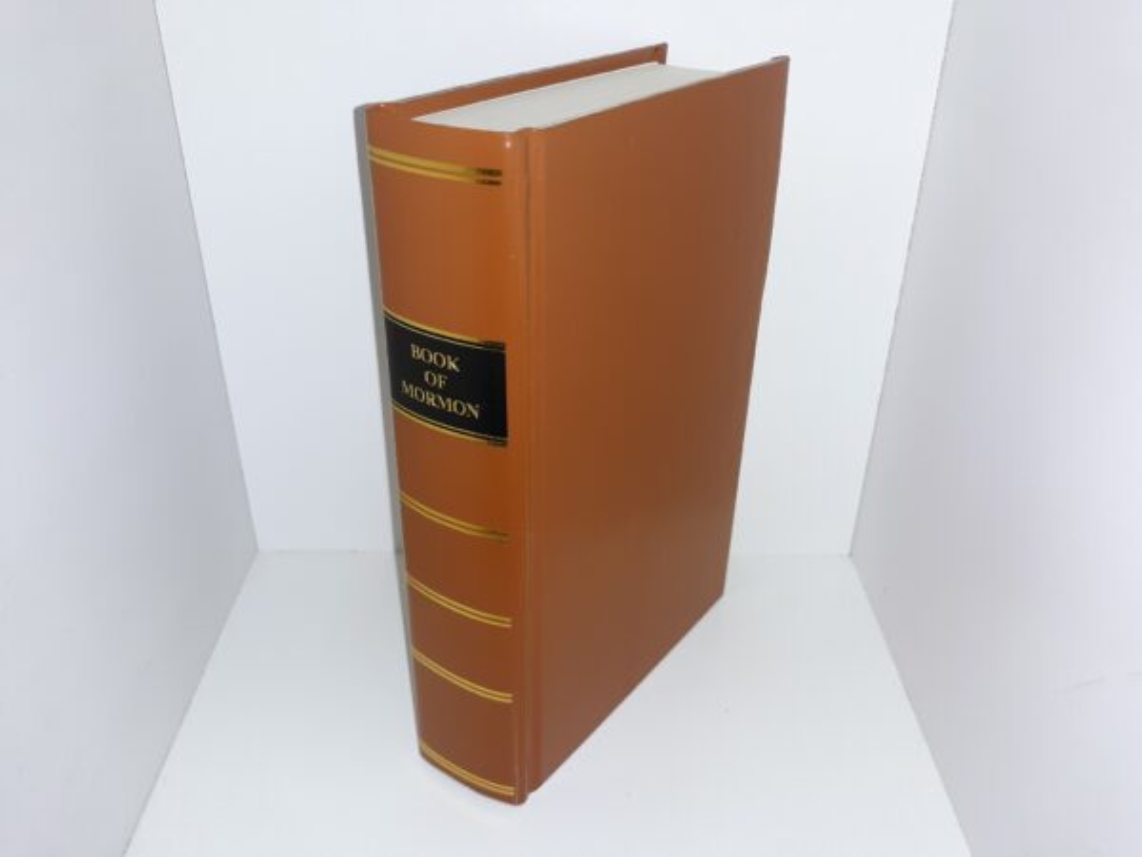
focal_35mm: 28
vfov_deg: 49.7
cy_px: 428
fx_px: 924
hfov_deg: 63.4
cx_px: 571
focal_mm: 3.7
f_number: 1.7
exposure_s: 1/120
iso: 40
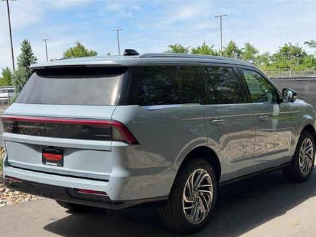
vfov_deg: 28.0
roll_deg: +3.9
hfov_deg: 36.8
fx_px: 475
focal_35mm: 52
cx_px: 158
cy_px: 128
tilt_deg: -3.4
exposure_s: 1/2667
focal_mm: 6.76
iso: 64
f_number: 1.78
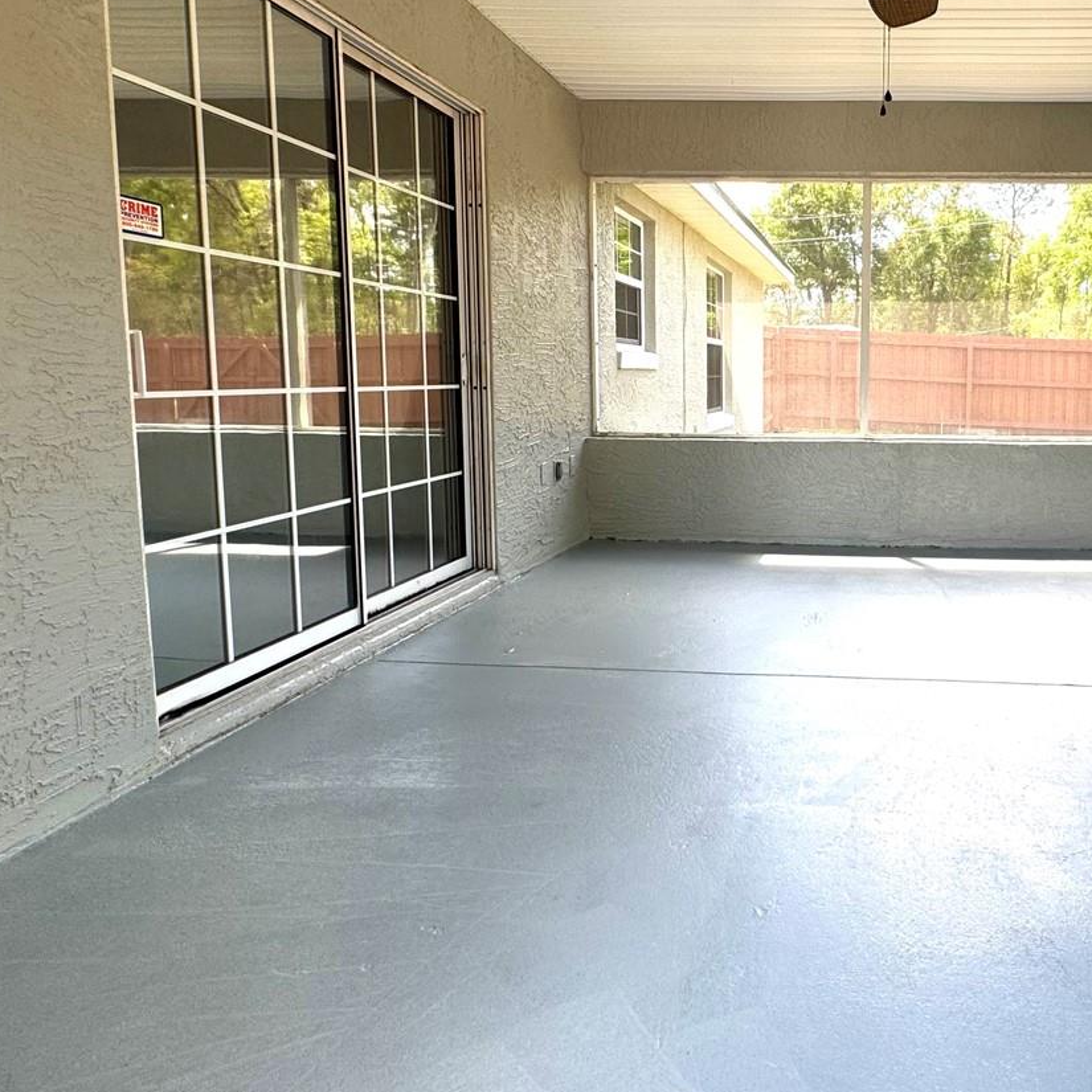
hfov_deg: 60.2
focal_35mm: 24
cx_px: 862
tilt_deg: -5.6
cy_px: 455
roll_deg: -1.3
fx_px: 857
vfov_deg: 64.6
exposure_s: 1/99
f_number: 2.2
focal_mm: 2.22
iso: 40
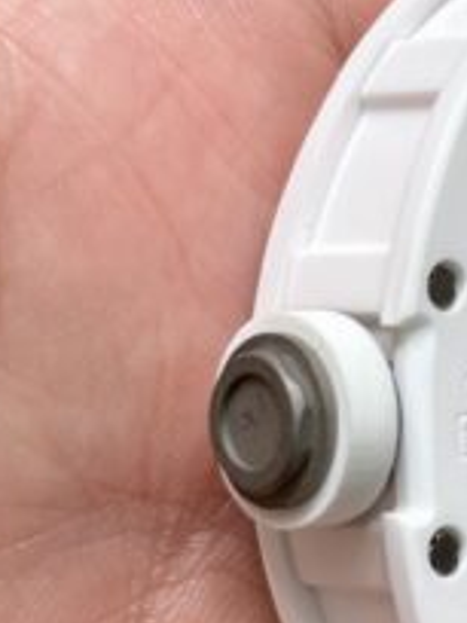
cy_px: 385
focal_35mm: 188
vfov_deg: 10.5
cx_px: 681
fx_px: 3382
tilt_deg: -47.2
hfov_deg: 7.8
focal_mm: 6.76
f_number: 1.78
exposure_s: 1/100
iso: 50
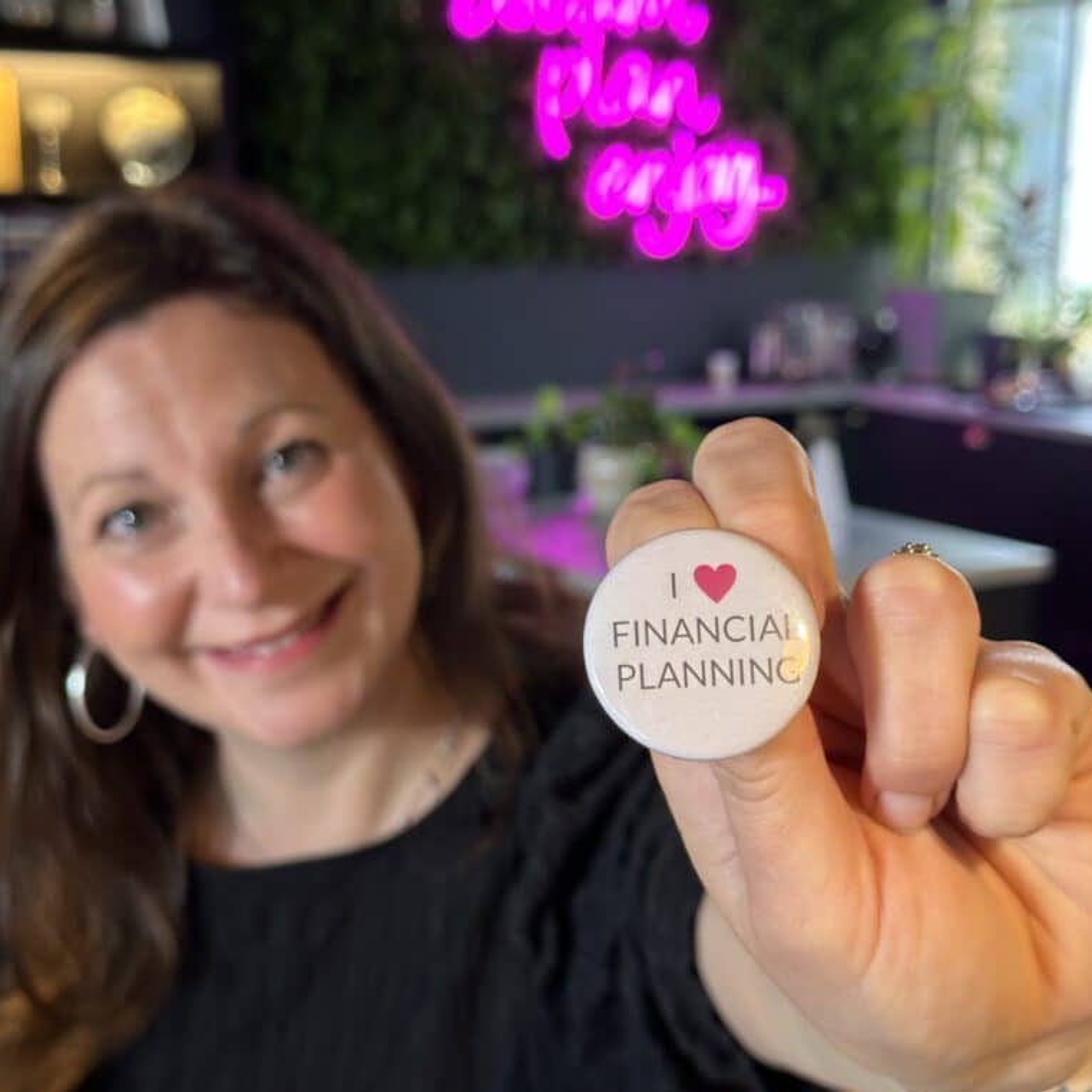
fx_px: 2034
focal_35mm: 57
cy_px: 585
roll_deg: -1.3
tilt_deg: -10.9
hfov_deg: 30.0
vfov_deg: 30.0
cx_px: 549
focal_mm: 6.86
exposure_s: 1/50
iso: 125
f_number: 1.78
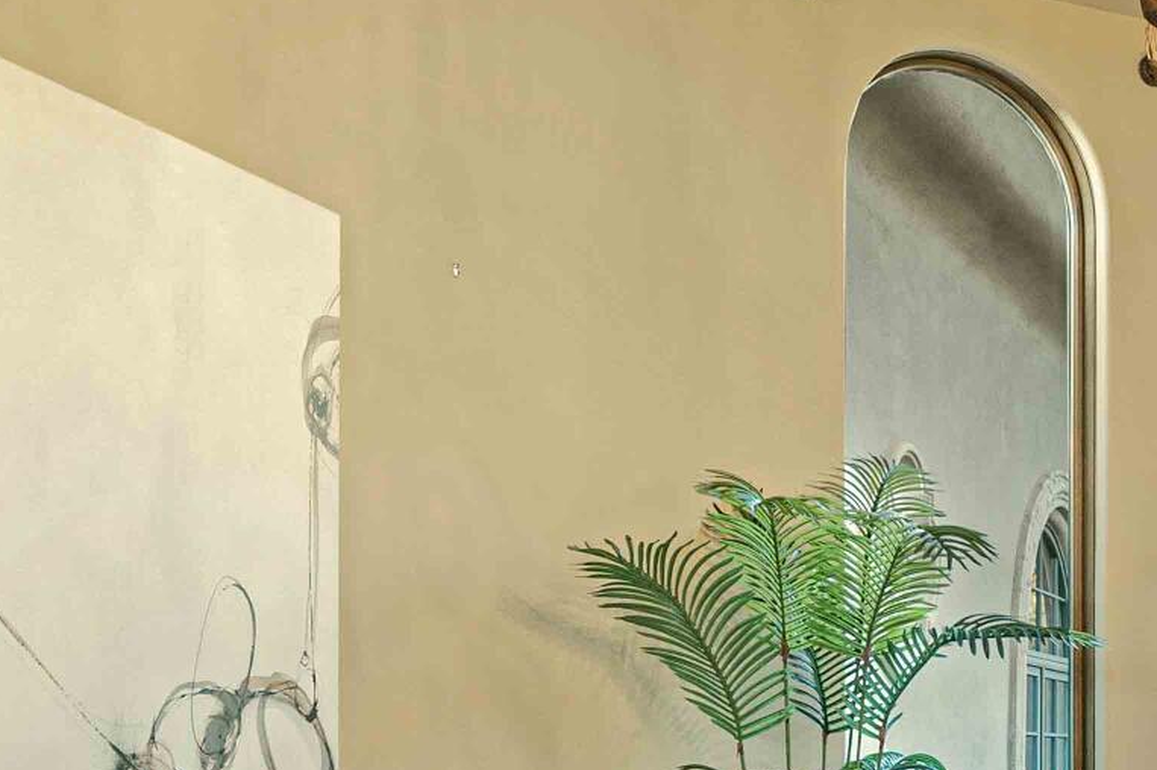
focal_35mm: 59
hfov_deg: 28.2
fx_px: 1895
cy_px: 755
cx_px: 1491
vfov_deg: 22.2
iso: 400
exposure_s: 1/13
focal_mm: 15
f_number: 4
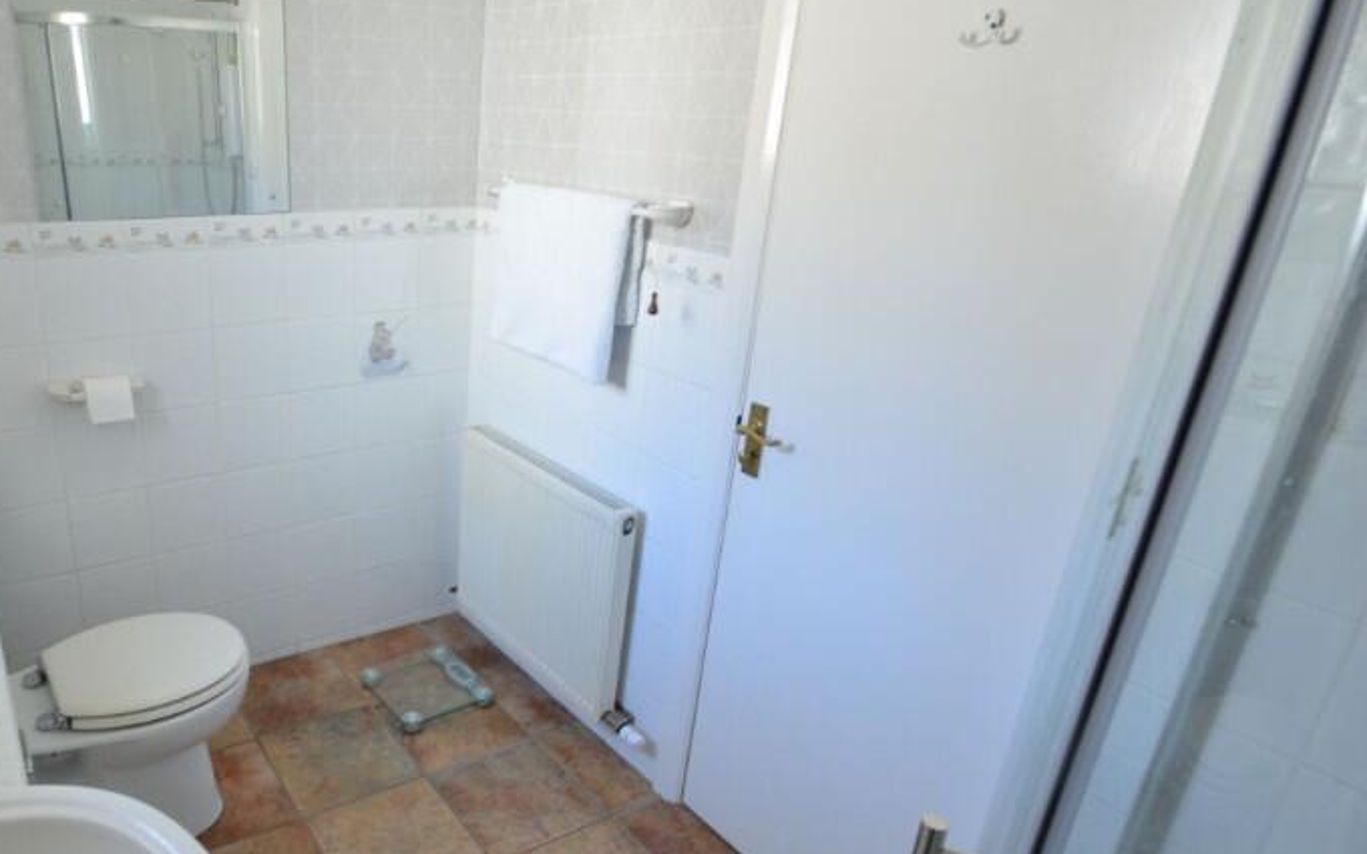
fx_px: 857
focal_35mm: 23
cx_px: 436
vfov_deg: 52.9
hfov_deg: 74.3
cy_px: 466
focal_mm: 10
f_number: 8
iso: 400
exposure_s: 1/8
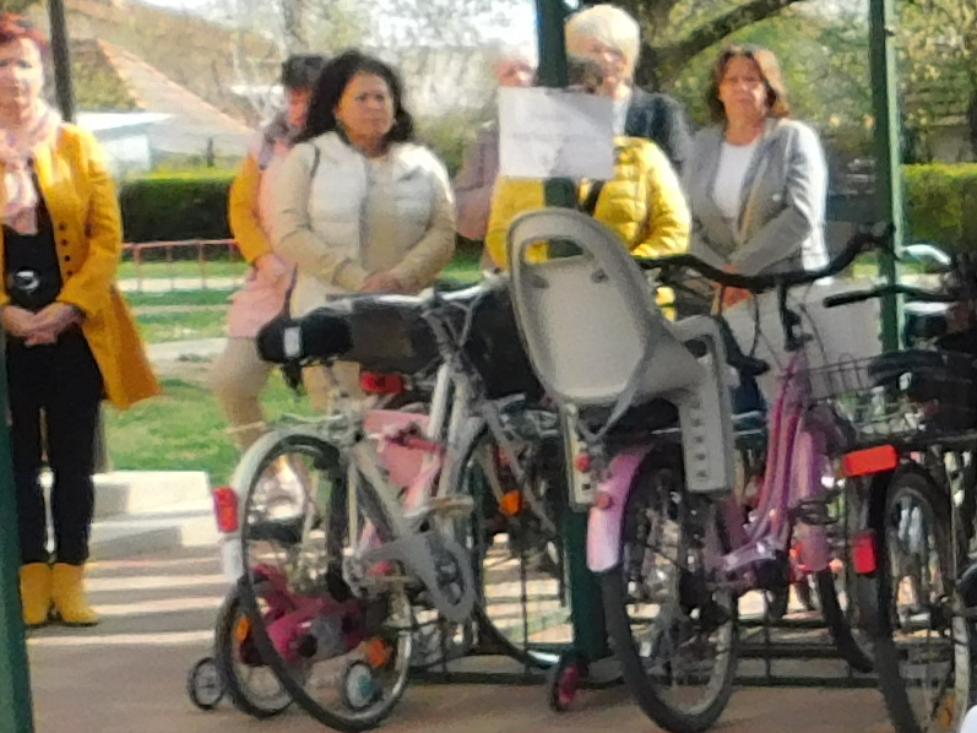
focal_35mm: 133
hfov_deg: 12.1
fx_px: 3754
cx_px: 2281
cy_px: 748
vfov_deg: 11.0
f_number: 3
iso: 125
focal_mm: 4
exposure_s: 1/500
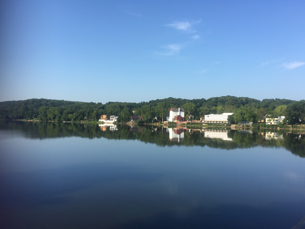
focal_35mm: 30
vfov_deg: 46.8
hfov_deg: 60.0
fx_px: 264
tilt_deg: +0.8
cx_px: 157
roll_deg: -2.0
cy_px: 118
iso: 32
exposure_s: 1/1364
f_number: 2.2
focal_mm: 4.15
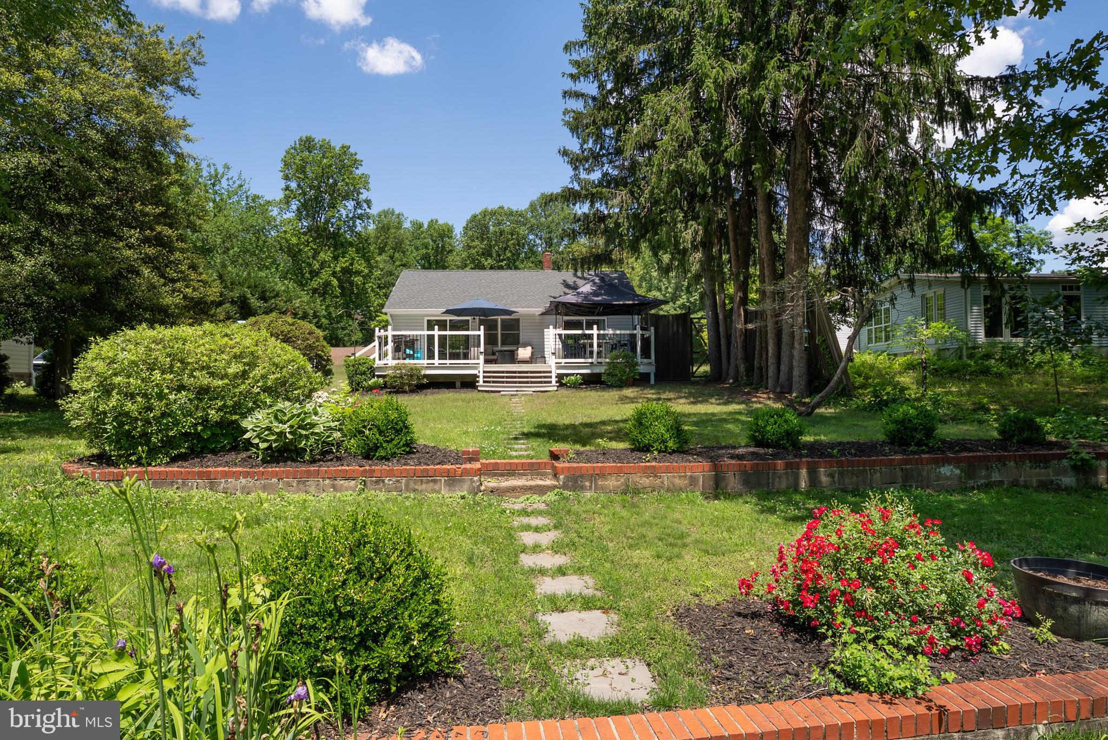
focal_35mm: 16
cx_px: 554
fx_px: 508
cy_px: 370
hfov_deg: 95.0
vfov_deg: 72.1
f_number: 8
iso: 80
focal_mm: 16.5
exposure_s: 1/125
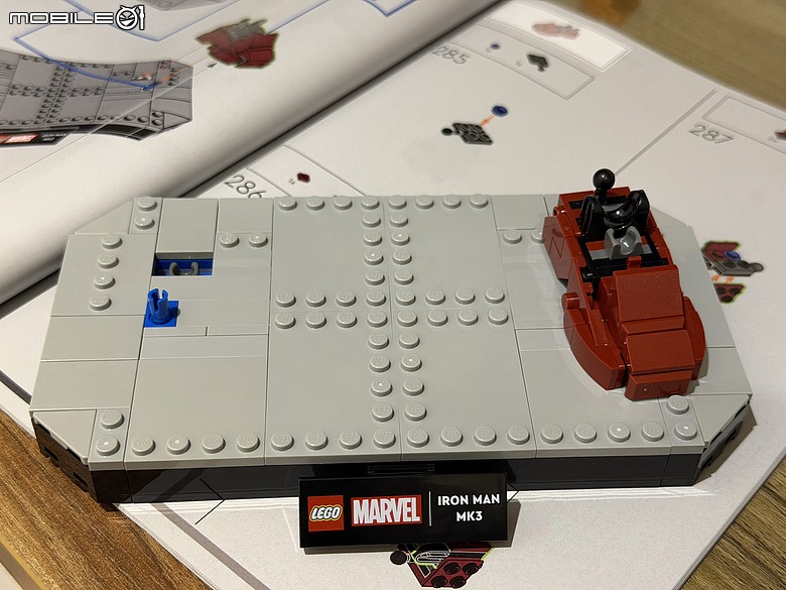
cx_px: 393
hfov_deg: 39.7
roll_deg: -1.2
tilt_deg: -42.4
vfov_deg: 30.3
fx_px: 1090
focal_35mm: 48
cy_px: 295
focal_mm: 6.76
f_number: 1.78
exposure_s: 1/60
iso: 250
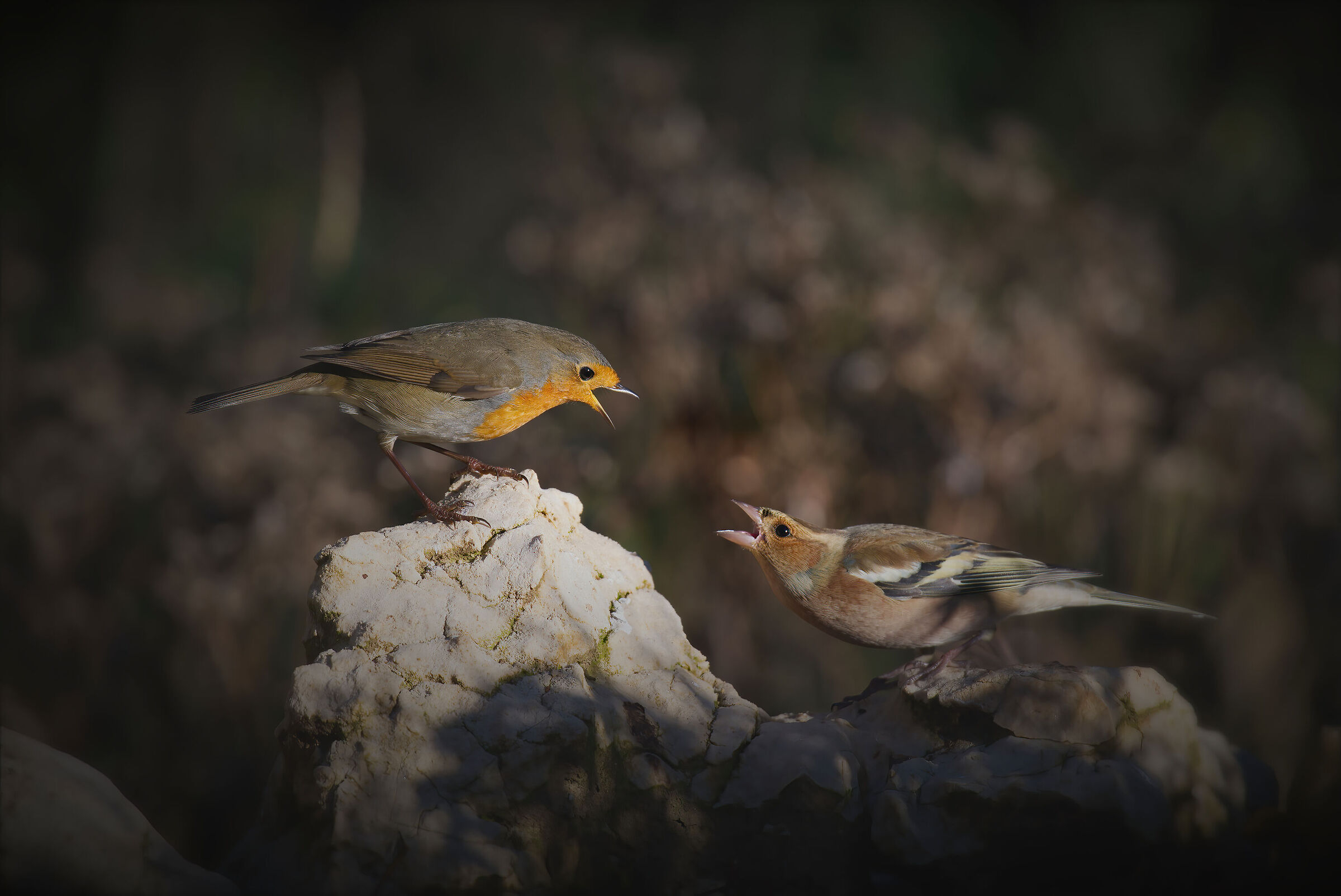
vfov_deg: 2.8
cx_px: 670
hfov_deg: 4.1
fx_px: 18638
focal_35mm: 500
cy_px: 448
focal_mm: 500
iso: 400
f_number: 6.3
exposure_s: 1/1600
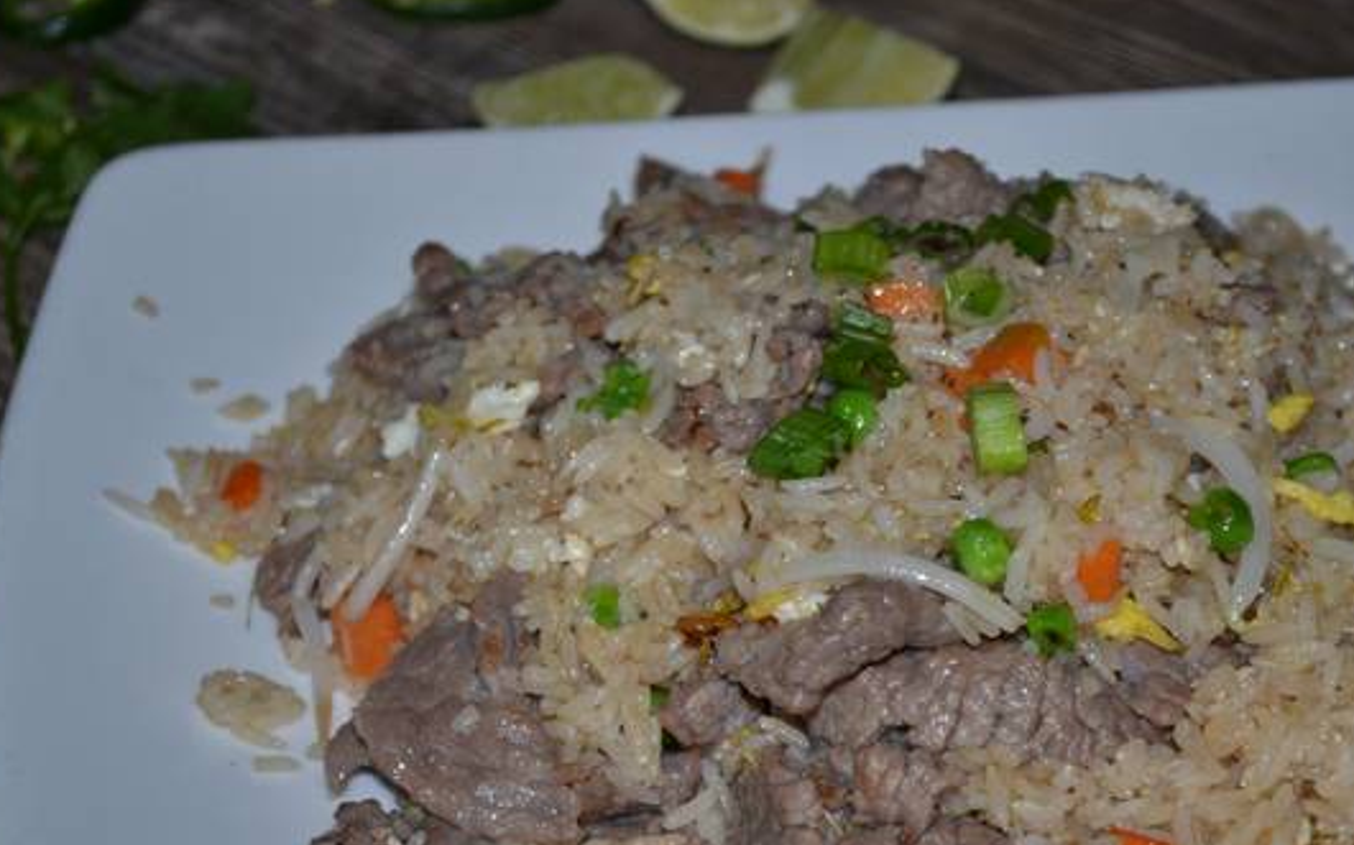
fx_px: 3860
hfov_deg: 19.9
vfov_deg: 12.5
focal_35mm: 105
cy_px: 531
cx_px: 766
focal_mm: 55
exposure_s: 1/125
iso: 100
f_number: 5.6
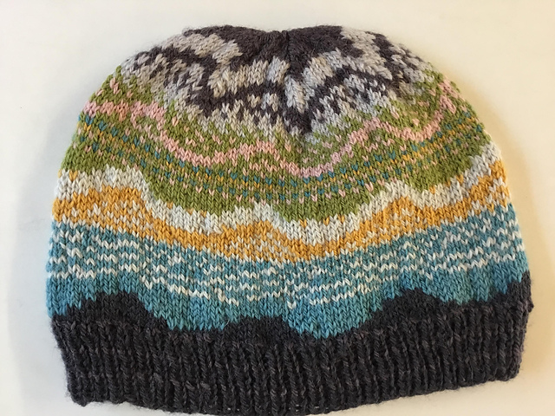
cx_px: 278
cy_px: 208
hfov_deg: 58.4
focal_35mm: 31
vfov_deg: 45.4
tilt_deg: -86.8
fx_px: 497
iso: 100
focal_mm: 3.3
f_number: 2.4
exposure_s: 1/33
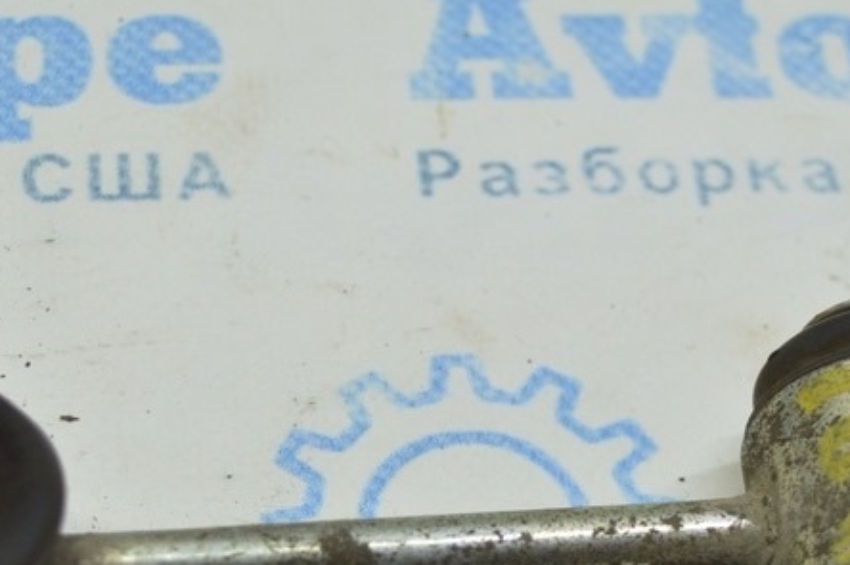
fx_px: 2857
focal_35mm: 121
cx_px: 465
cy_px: 535
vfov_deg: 11.2
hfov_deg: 16.9
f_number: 4.5
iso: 400
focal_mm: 35
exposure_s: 1/60
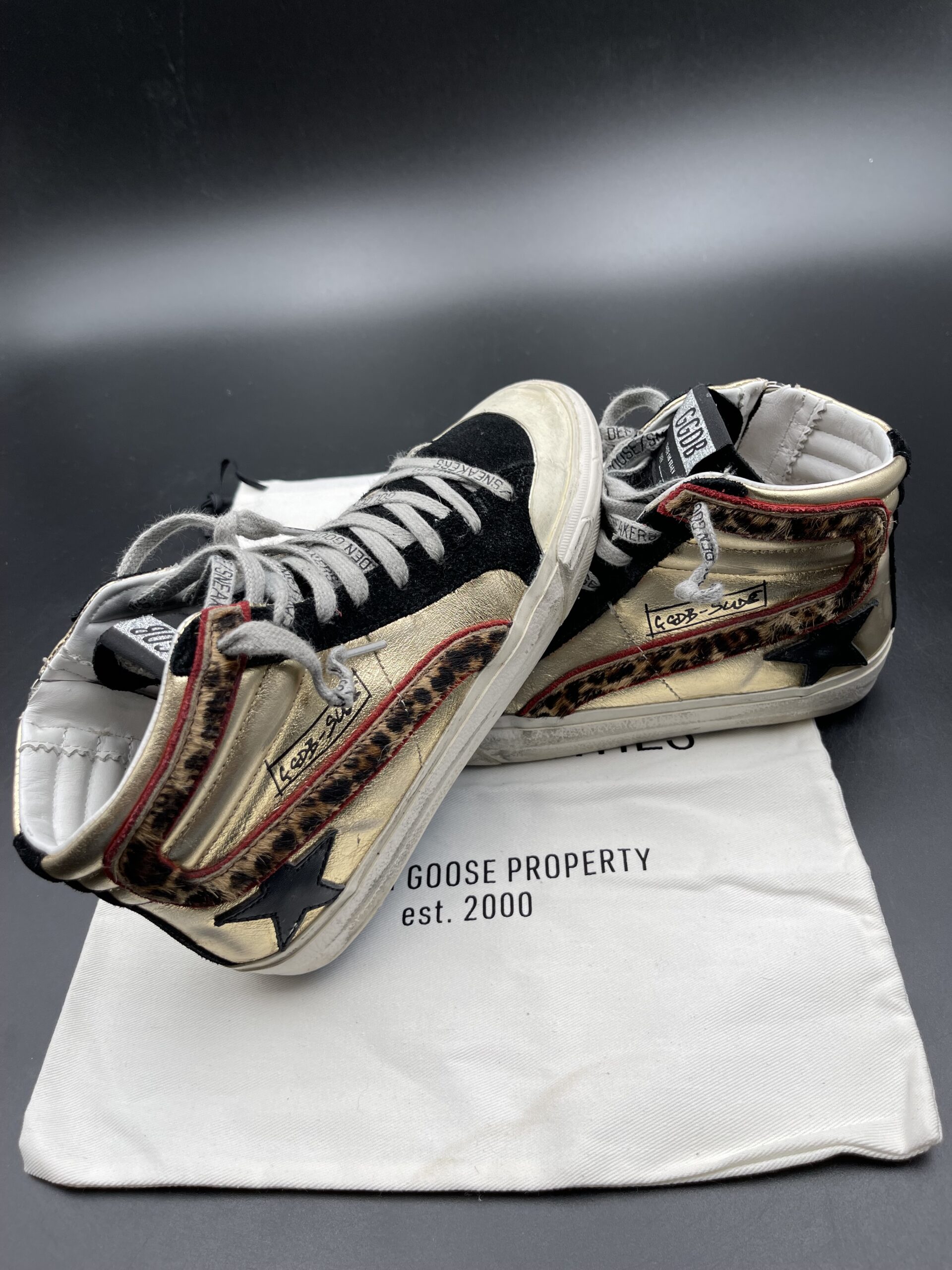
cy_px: 635
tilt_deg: -45.8
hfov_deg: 53.1
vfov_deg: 67.3
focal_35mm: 26
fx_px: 953
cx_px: 476
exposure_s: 1/486
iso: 32
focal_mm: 5.1
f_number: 1.6
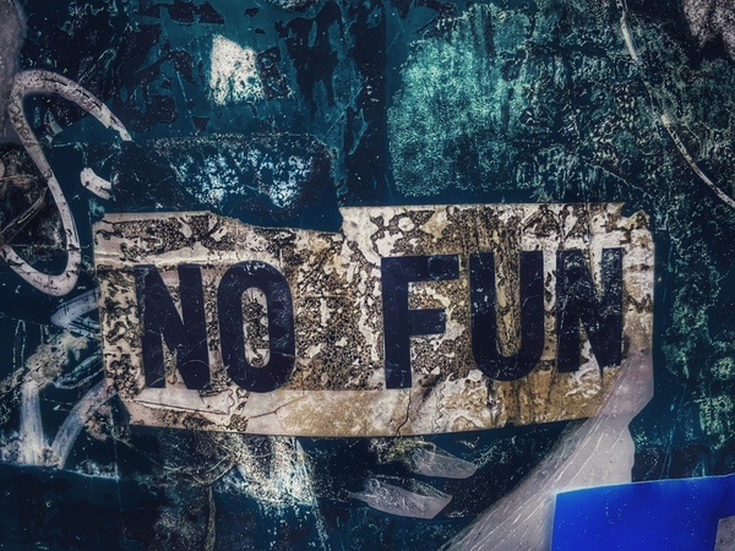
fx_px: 552
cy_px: 276
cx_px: 368
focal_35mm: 26
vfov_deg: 53.1
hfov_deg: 67.3
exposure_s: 1/40
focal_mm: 4.25
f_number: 1.8
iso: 400
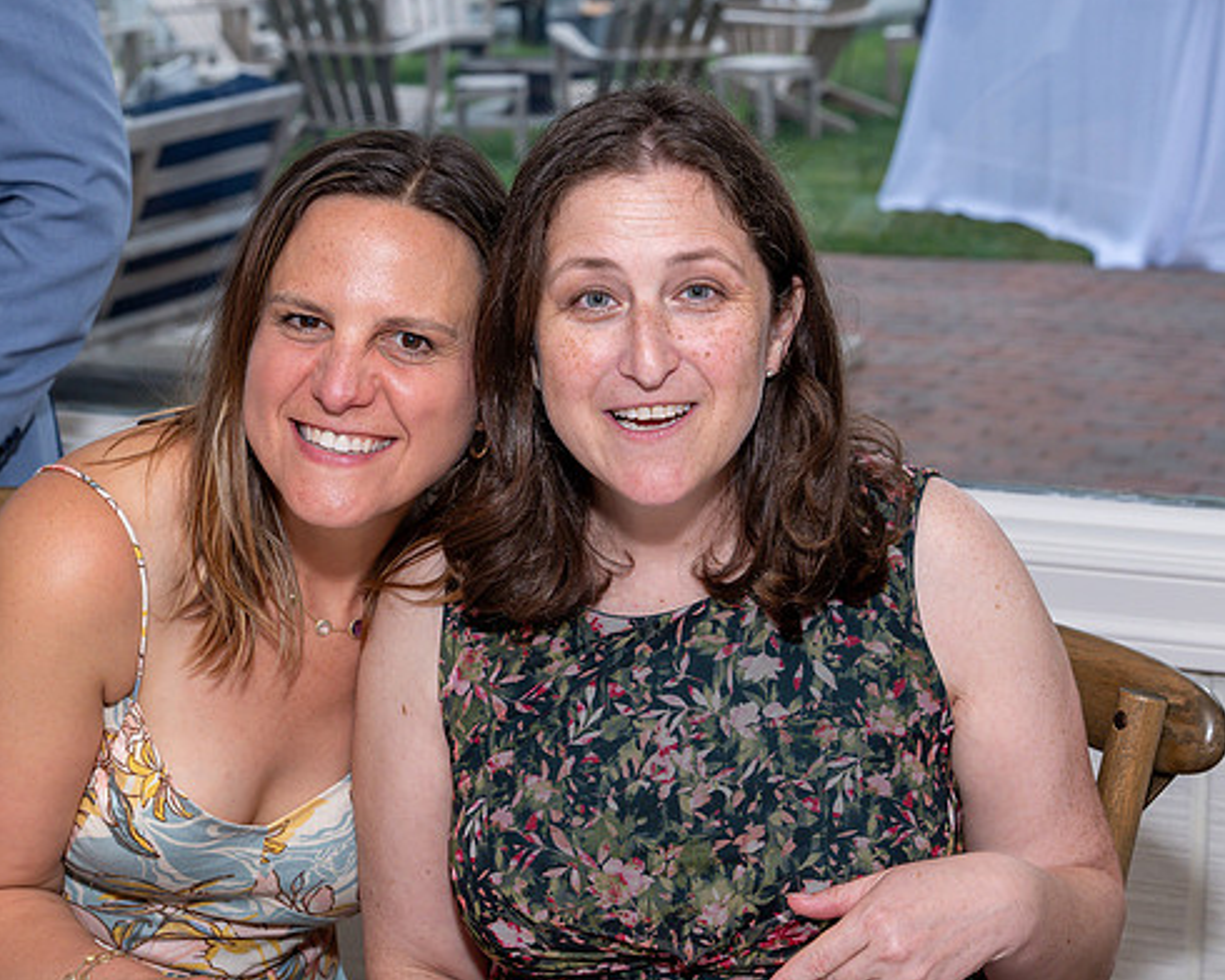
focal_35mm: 76
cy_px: 515
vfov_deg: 20.2
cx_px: 569
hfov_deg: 25.1
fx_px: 2755
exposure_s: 1/250
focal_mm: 56
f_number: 7.1
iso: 500
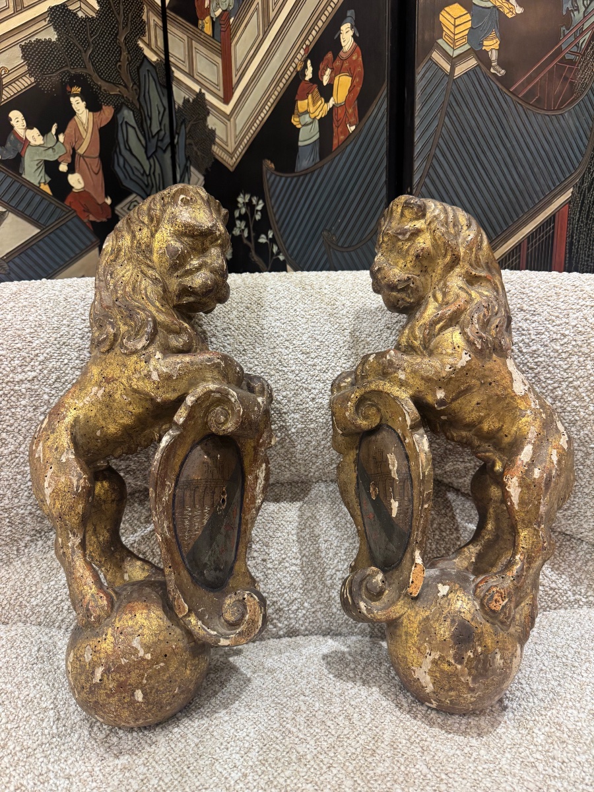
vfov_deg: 71.6
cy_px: 396
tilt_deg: -12.7
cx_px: 297
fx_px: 549
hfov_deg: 56.8
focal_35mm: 24
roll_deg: +0.8
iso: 160
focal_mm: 6.76
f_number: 1.78
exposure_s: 1/100
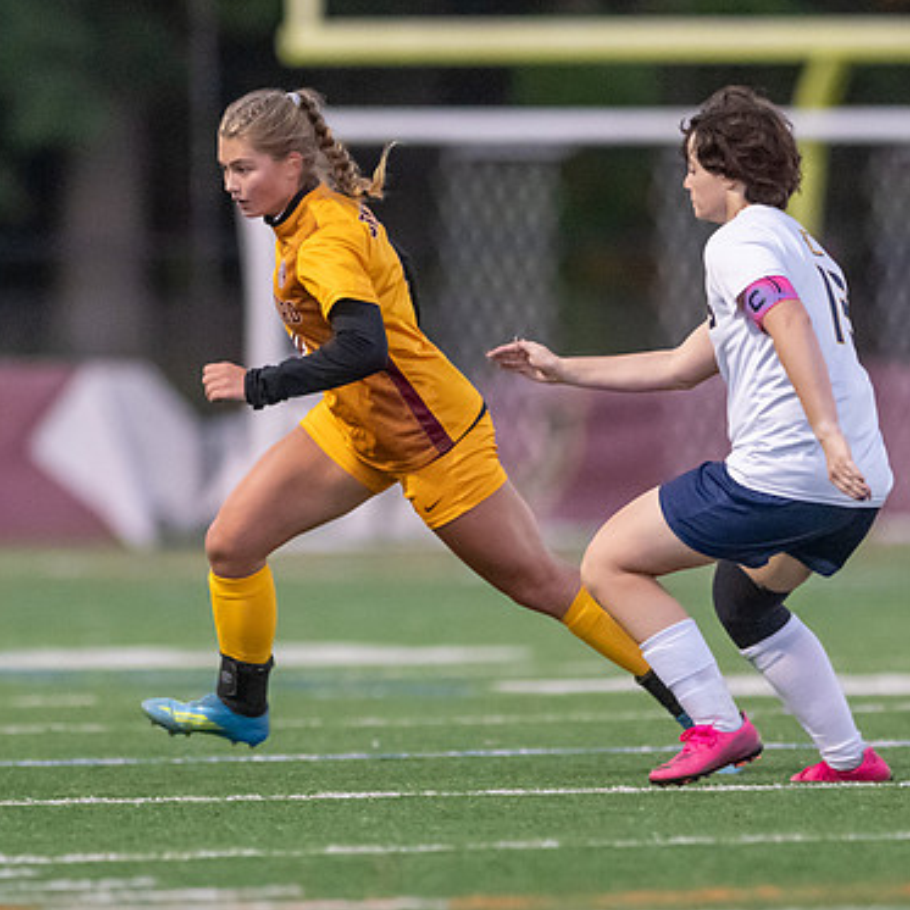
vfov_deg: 2.6
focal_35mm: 668
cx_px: 342
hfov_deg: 2.6
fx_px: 19868
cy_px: 588
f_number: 2.8
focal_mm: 300
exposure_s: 1/1000
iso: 8000
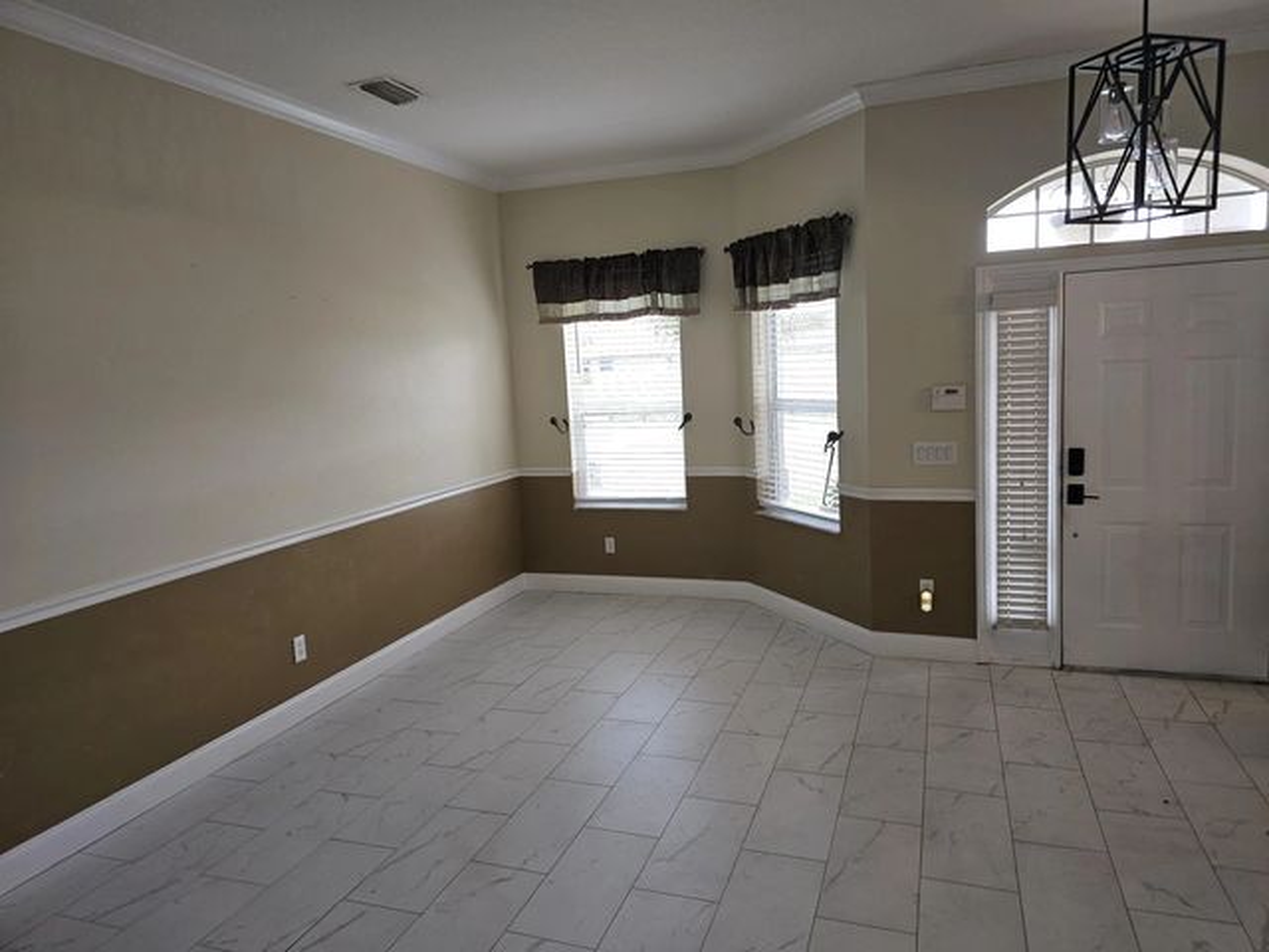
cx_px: 634
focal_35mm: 23
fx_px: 843
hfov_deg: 73.9
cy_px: 476
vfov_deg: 58.9
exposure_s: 1/60
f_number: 1.7
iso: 50
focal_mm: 6.3
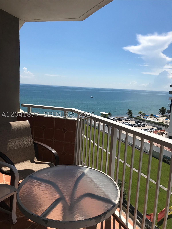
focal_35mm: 28
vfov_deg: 63.4
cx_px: 86
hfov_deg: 49.7
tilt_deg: -8.3
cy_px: 114
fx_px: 186
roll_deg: -4.1
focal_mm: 3.99
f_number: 1.8
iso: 20
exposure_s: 1/4808
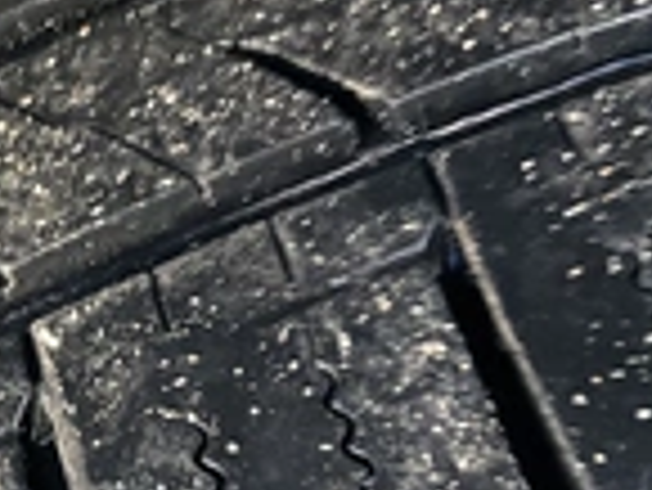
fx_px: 1508
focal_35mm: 80
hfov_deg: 23.2
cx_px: -27
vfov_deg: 18.3
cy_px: 382
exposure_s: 1/60
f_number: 1.8
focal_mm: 3
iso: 125
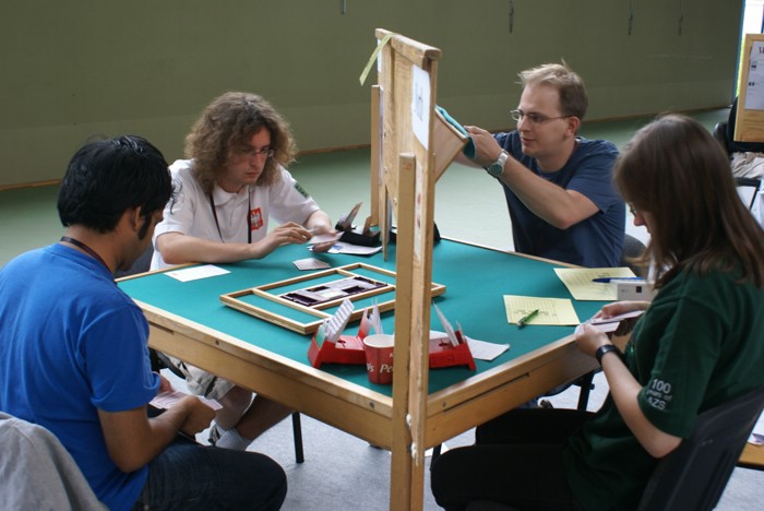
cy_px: 256
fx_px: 892
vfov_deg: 32.0
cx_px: 382
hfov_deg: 46.4
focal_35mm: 42
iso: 200
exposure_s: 1/20
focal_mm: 28
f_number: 5.6
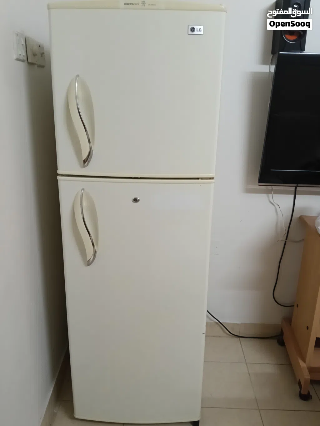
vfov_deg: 65.3
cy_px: 213
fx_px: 333
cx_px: 160
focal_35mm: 27
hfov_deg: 51.4
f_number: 1.8
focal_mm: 3.98
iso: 1250
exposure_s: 1/25
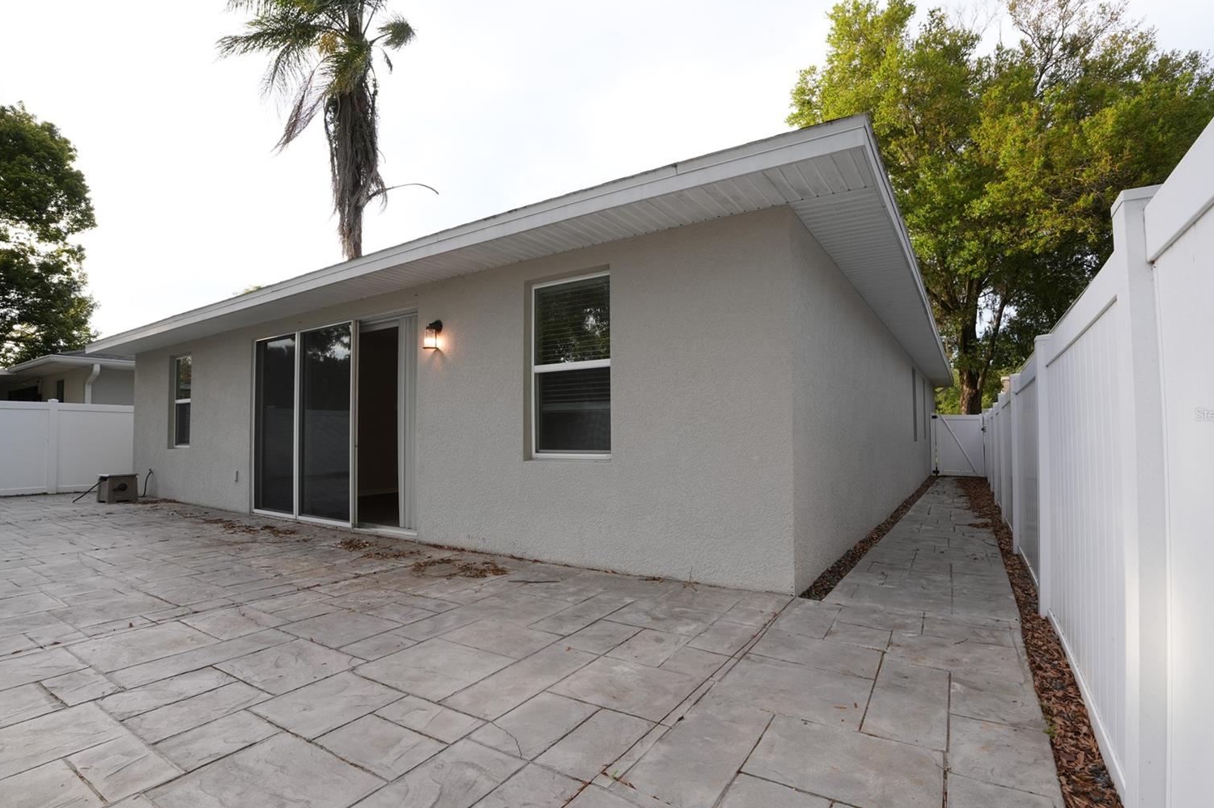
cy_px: 414
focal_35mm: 16
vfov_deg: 73.7
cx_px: 620
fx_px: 539
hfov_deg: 96.7
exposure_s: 1/50
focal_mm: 10
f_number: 10
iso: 200
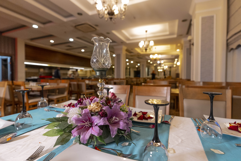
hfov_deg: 93.2
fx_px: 114
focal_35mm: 17
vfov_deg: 70.5
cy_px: 80
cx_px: 120
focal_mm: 17
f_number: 2.8
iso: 2500
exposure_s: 1/160
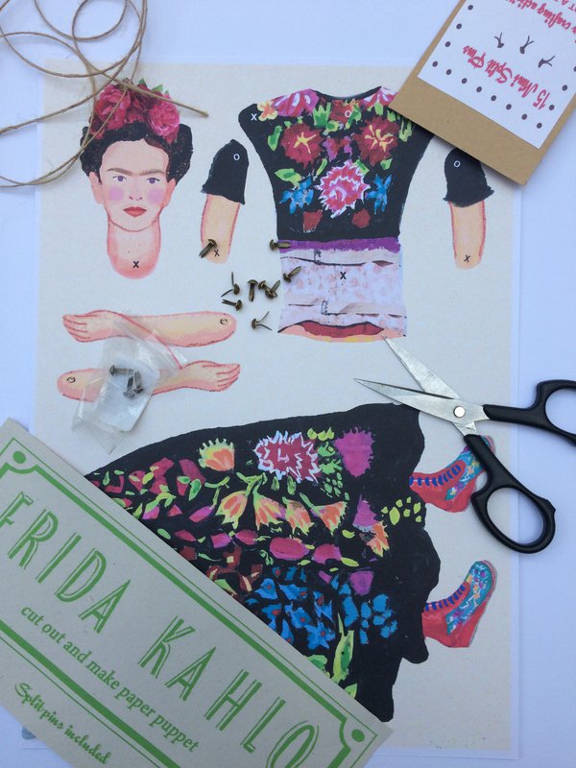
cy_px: 384
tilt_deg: -88.0
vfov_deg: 61.7
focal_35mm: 29
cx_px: 288
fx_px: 643
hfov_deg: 48.2
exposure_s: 1/214
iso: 32
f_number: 2.2
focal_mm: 4.15
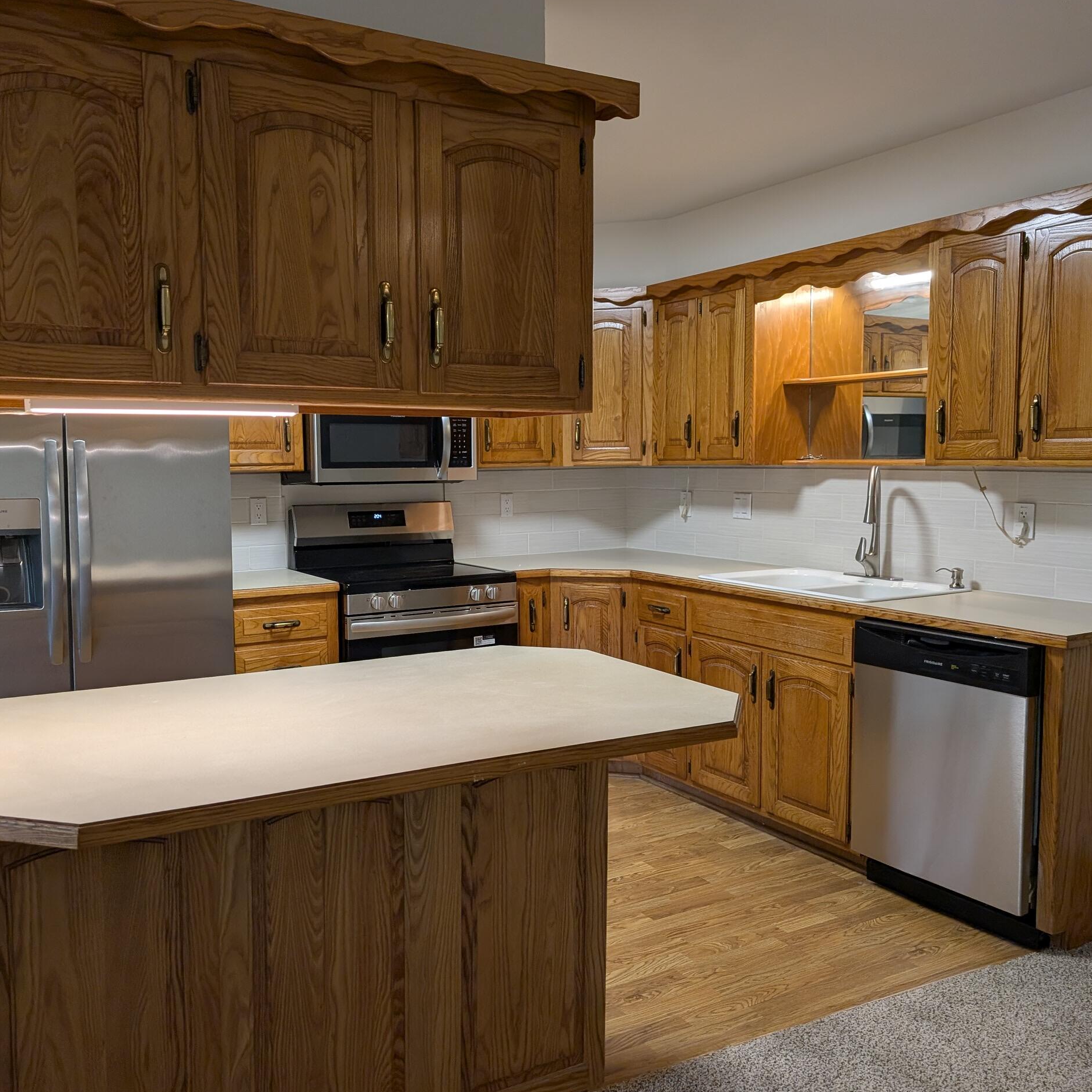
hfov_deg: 55.6
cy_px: 554
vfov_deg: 55.6
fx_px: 1035
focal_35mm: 29
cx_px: 512
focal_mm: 6.9
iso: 142
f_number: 1.68
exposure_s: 1/120
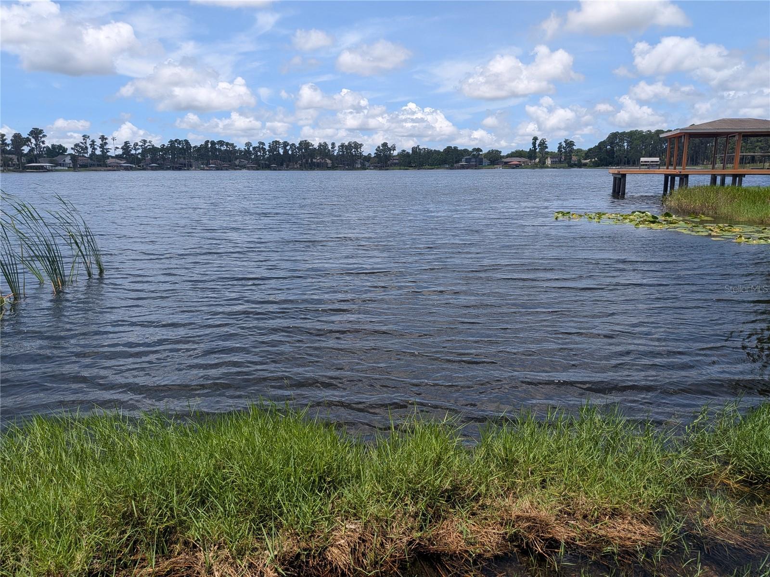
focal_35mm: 24
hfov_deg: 71.6
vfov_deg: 56.8
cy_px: 288
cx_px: 385
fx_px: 534
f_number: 1.7
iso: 33
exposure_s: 1/1898
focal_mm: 4.53
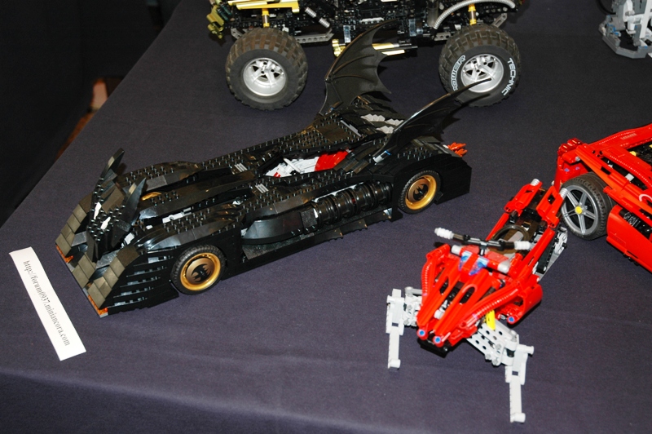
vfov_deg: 25.7
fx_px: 950
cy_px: 217
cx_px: 326
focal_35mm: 52
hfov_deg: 37.9
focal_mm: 35
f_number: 4.2
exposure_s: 1/60
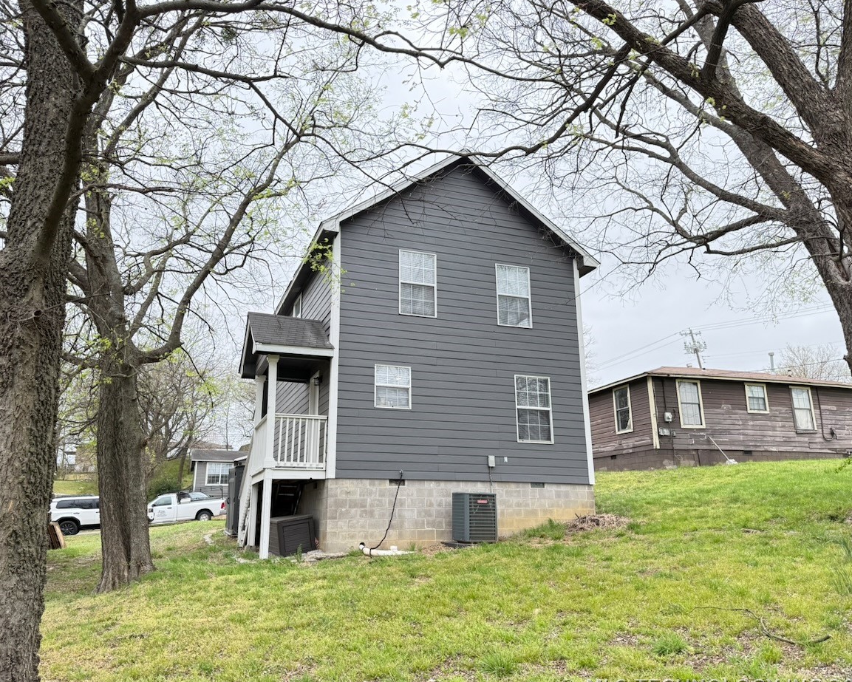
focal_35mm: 26
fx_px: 656
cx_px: 413
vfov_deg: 54.9
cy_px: 348
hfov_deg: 66.0
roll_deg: -0.6
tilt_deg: +15.3
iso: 125
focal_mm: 6.76
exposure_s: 1/232
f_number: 1.78
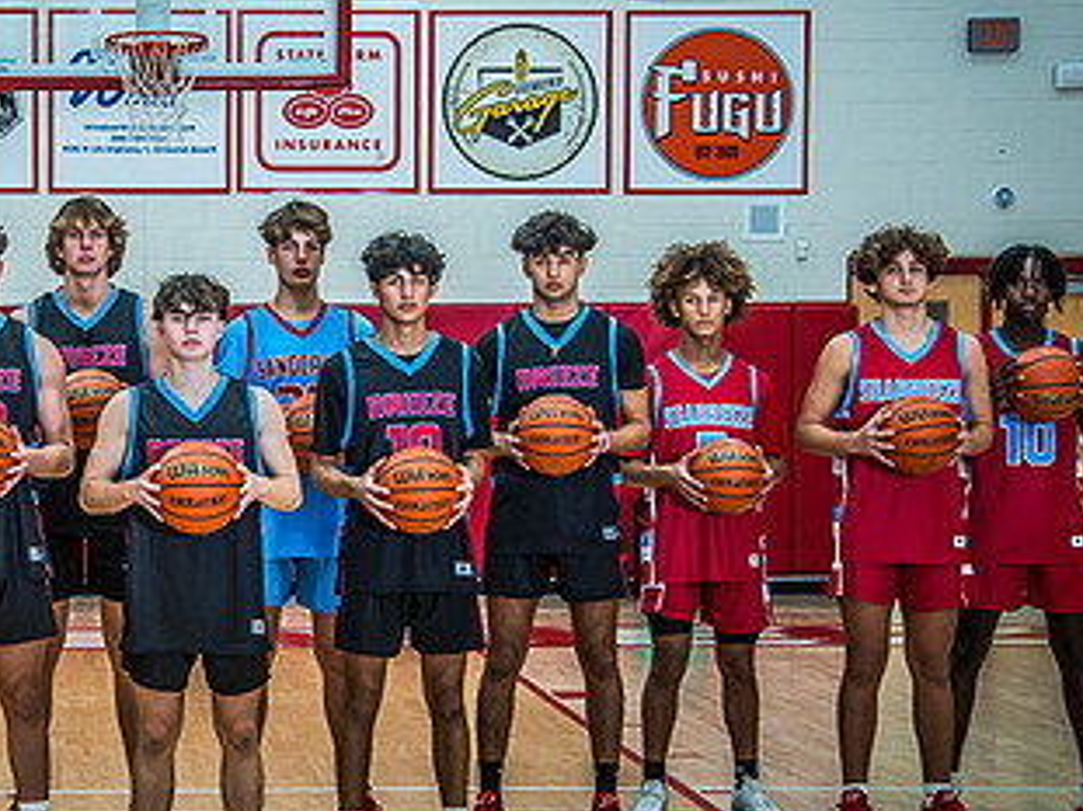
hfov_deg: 21.2
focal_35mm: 91
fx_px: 2846
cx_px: 161
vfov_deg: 16.2
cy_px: 426
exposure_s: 1/250
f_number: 4
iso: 800
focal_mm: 46
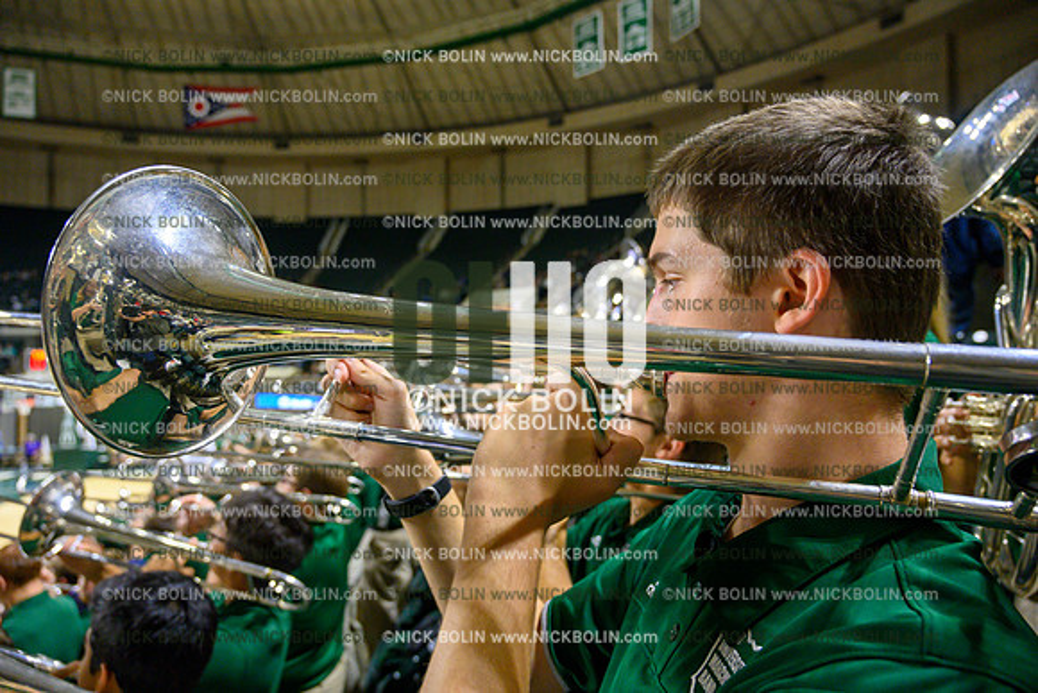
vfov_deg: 53.2
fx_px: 692
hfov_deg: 73.7
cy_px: 346
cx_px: 519
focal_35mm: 24
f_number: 4.5
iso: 3200
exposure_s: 1/200
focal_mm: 24
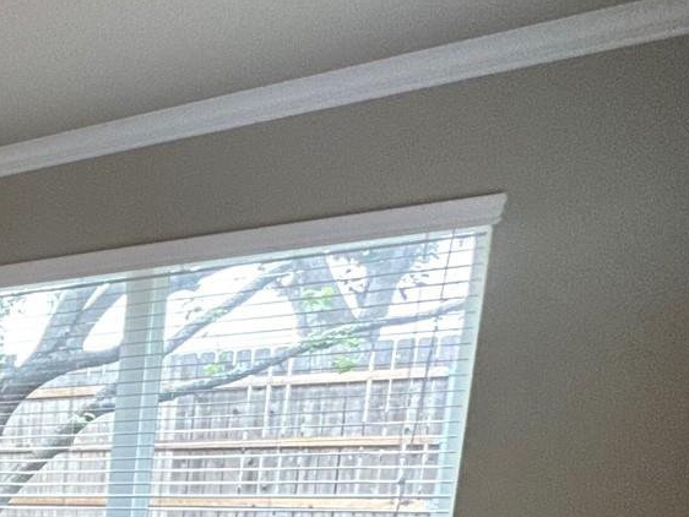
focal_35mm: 51
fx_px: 1016
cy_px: 626
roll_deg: +0.7
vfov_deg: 25.5
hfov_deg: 22.2
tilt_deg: -8.3
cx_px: -552
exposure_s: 1/120
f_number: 2.2
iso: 160
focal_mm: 2.22
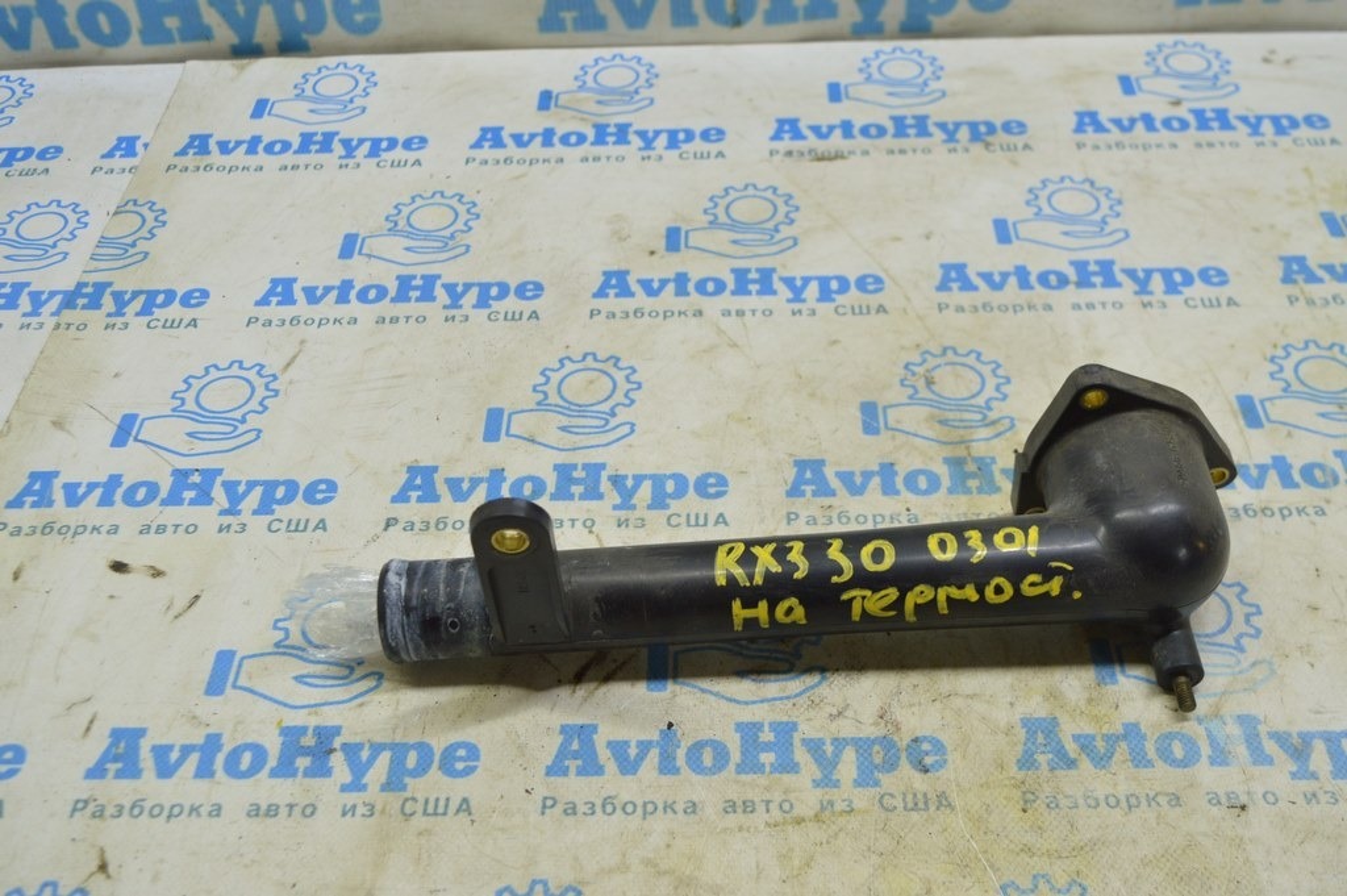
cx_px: 674
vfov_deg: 31.8
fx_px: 1570
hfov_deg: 46.4
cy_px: 448
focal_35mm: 42
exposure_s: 1/30
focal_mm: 28
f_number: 5.6
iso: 400
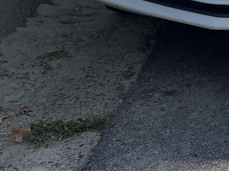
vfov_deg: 11.1
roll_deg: -2.6
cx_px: 410
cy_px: -49
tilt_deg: -14.2
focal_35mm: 130
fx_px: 860
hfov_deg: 13.6
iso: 100
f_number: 1.78
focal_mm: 6.76
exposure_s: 1/3759
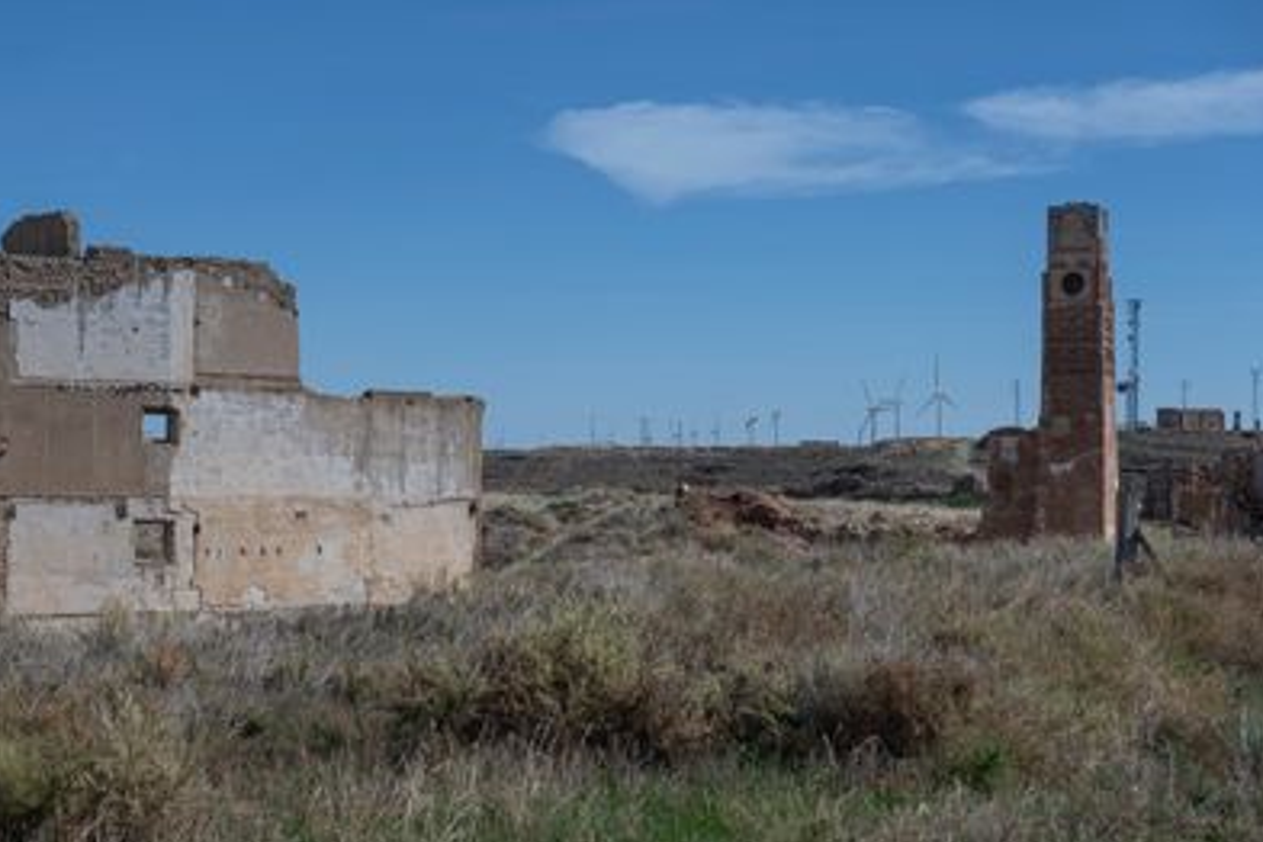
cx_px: 453
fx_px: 2561
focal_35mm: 73
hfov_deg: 27.6
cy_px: 439
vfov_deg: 18.7
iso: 100
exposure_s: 1/400
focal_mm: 37.4
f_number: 3.6
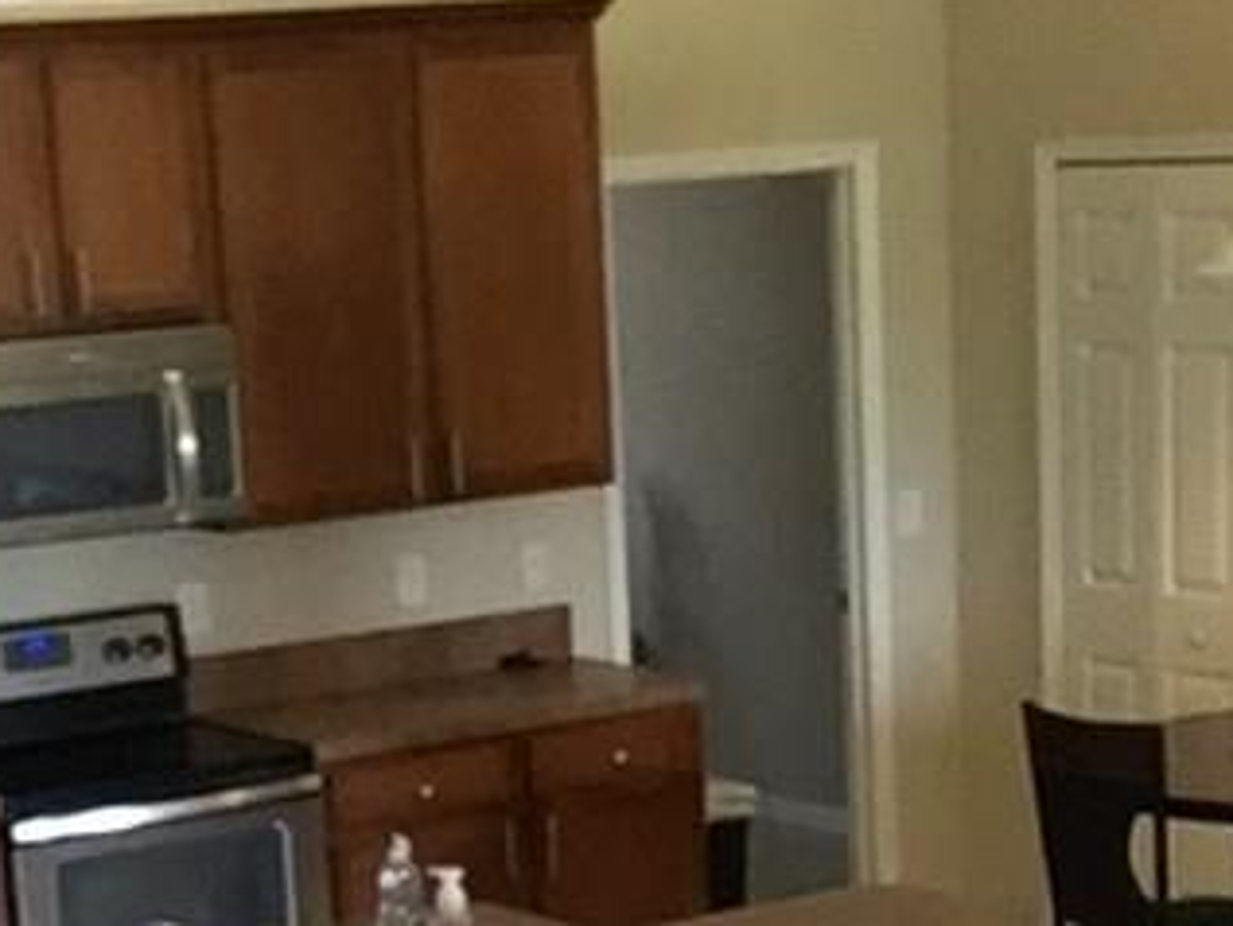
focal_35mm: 100
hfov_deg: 19.6
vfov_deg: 14.3
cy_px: 1144
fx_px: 3563
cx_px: 568
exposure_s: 1/30
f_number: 2.2
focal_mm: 2.65
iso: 125
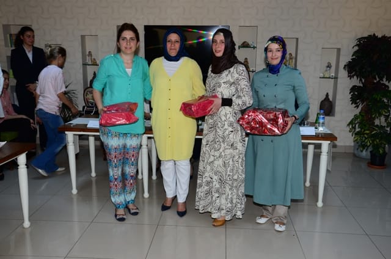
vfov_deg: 35.3
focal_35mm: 38
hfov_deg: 51.4
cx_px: 196
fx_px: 406
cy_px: 130
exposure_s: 1/60
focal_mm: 25
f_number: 5.6
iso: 400
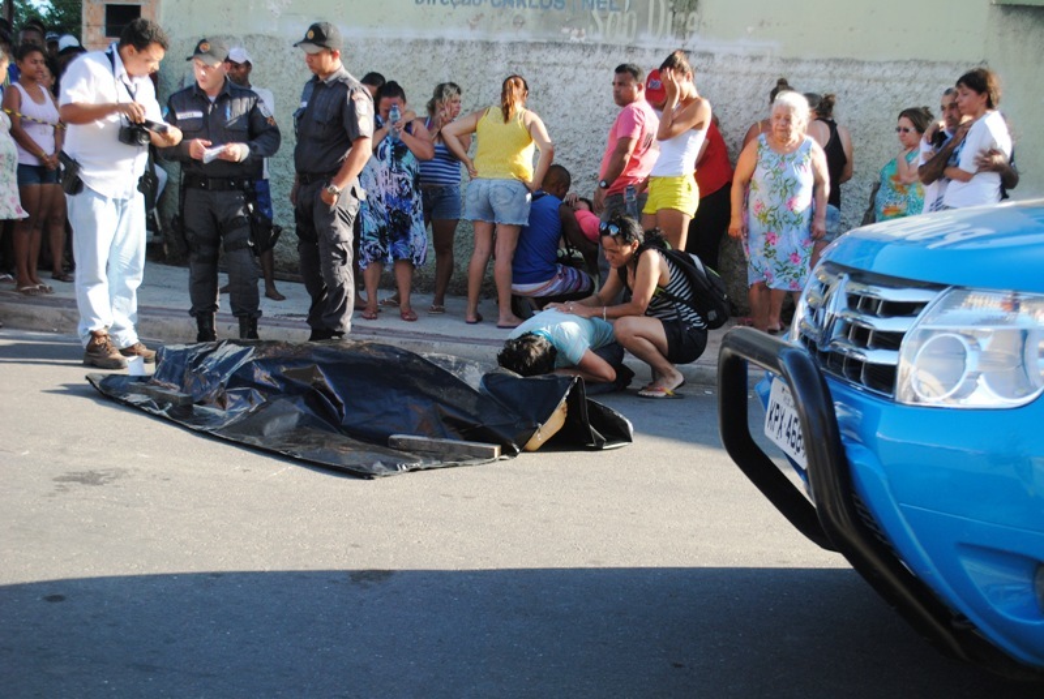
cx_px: 522
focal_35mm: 48
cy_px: 350
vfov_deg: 28.2
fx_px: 1394
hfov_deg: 41.1
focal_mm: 32
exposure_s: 1/500
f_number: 4.8
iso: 320
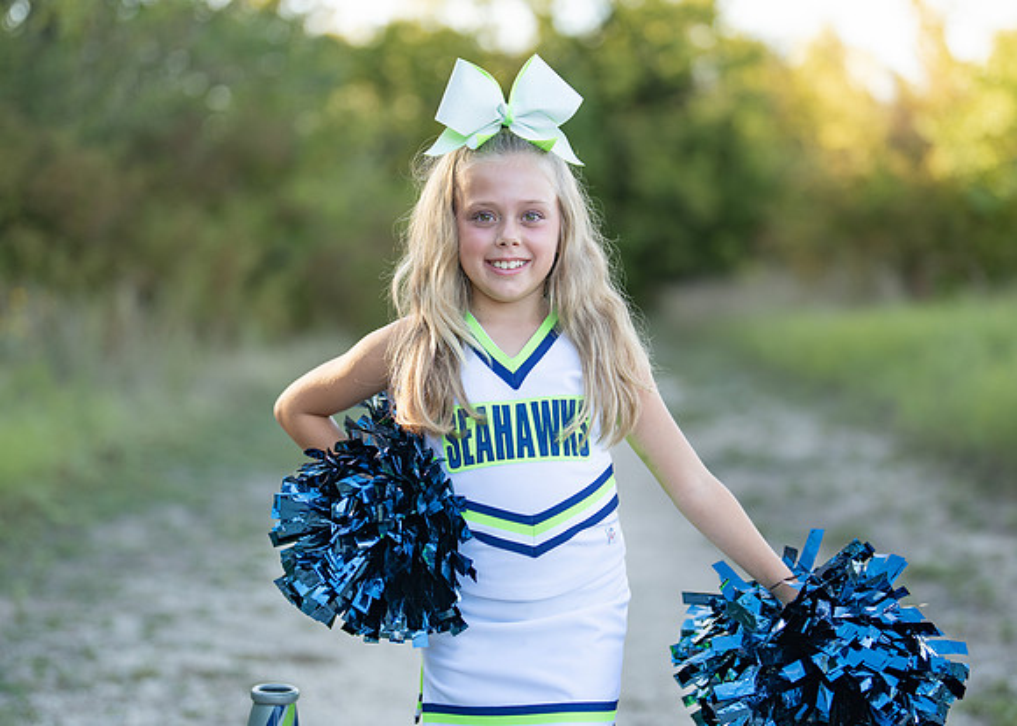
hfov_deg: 30.4
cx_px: 544
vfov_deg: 21.9
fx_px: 1873
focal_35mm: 65
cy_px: 392
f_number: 1.2
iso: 100
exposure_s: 1/1000
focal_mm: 50
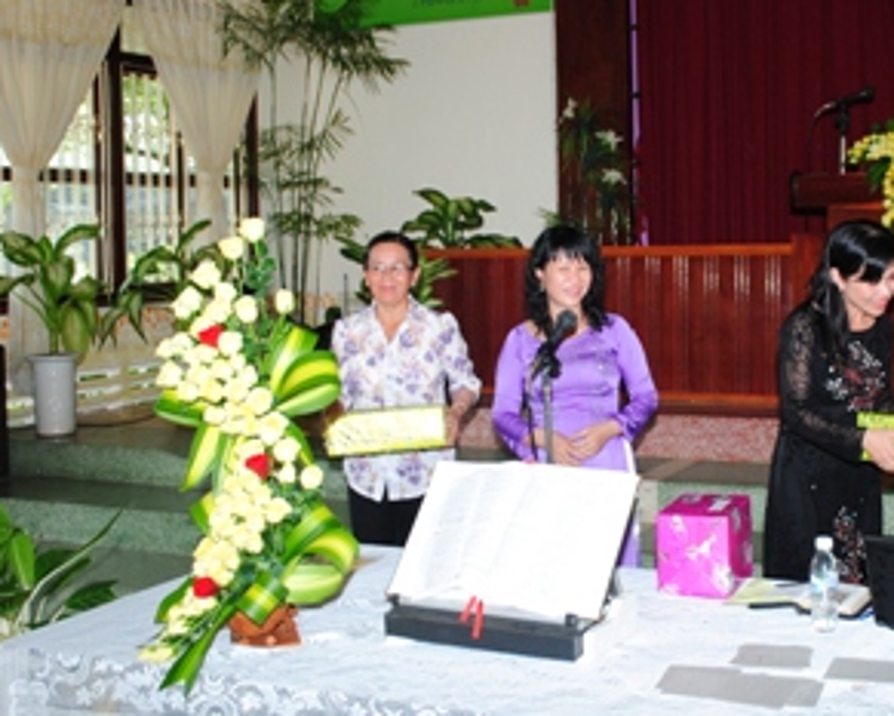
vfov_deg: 29.0
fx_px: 1376
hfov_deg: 35.6
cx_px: 605
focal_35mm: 52
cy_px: 258
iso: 400
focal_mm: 24
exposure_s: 1/80
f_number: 5.6
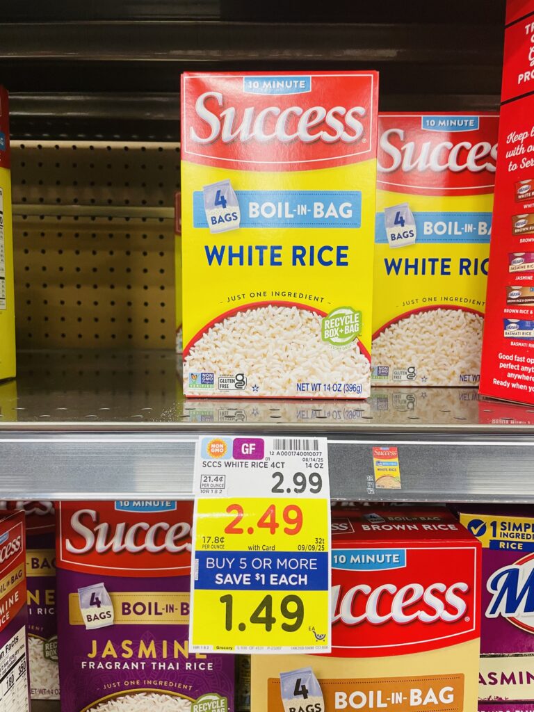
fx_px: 535
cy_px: 356
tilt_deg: -5.0
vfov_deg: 67.3
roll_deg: +0.3
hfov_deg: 53.1
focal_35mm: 26
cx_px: 267
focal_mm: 4.2
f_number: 1.6
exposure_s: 1/60
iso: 100
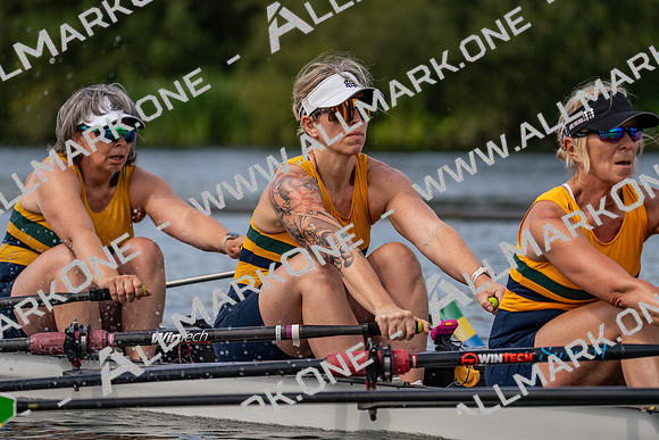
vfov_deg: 4.8
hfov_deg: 7.3
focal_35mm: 284
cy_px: 220
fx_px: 5200
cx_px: 330
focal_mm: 284
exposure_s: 1/1600
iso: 320
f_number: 5.6
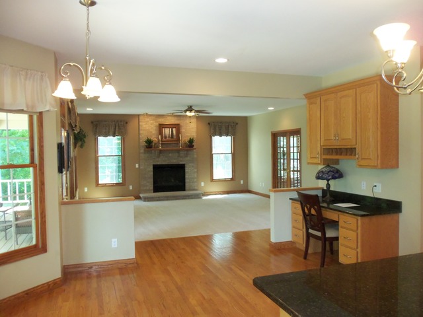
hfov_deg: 61.7
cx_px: 212
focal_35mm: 29
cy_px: 158
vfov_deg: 48.2
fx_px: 354
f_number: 3.4
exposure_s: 1/30
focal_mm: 5.2
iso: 250
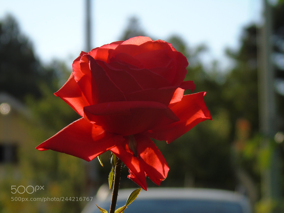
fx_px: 1526
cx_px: 142
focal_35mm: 186
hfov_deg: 10.6
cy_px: 106
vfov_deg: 8.0
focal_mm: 33
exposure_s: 1/400
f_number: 5
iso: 80
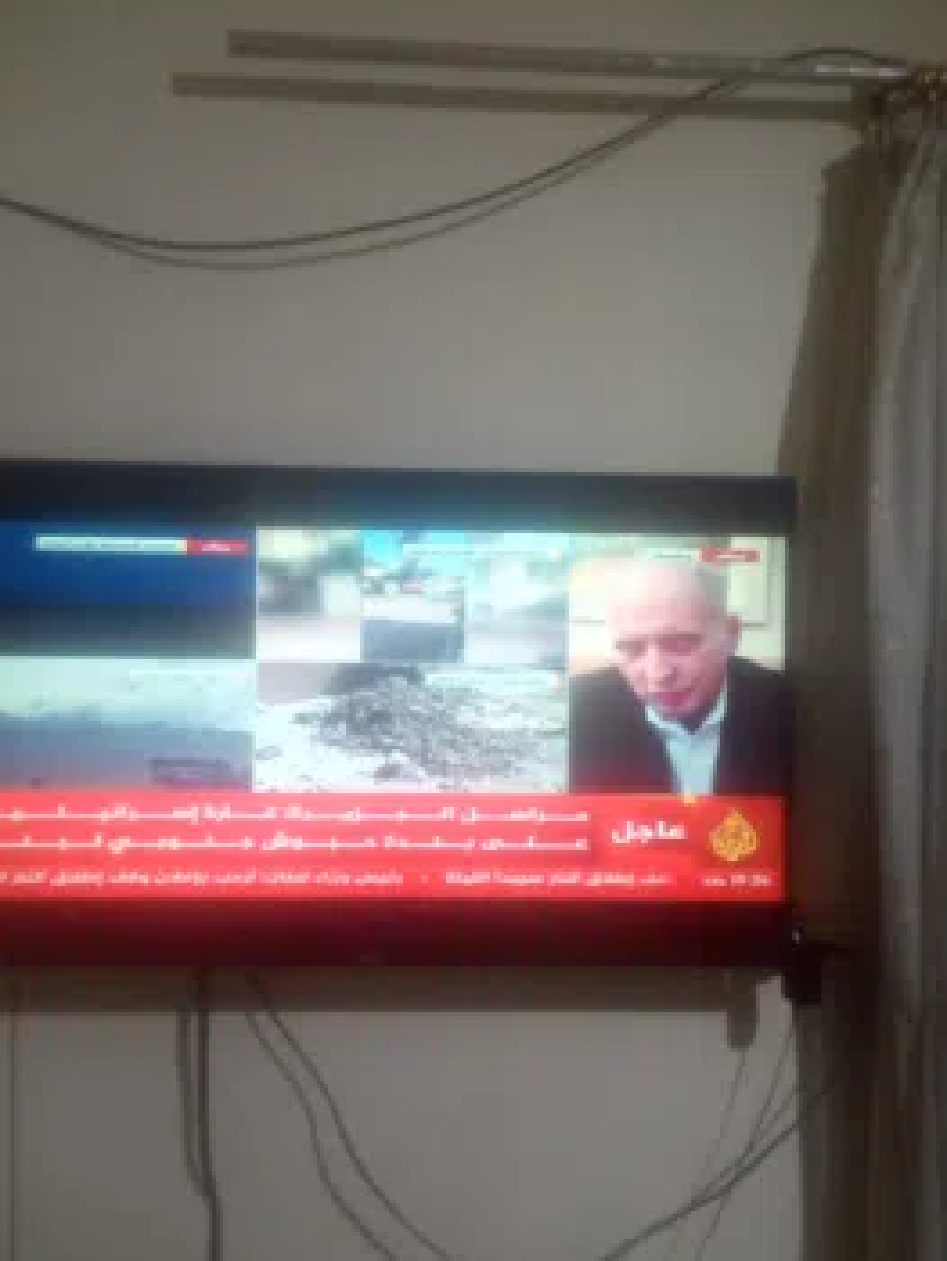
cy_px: 634
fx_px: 1166
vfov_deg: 56.8
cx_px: 425
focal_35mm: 32
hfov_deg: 44.1
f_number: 2.2
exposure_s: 1/33.3
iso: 371
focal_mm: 3.73
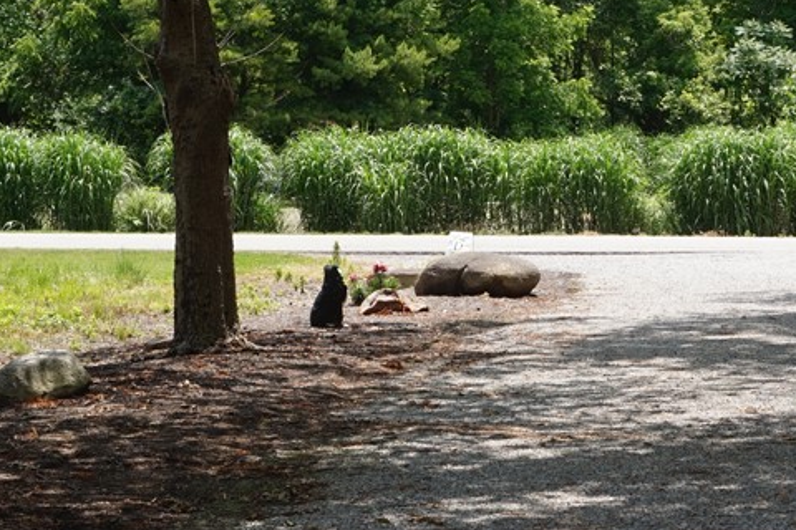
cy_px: 163
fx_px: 2479
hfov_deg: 18.1
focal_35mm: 112
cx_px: 626
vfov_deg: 12.2
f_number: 11
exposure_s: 1/80
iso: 100
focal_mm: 33
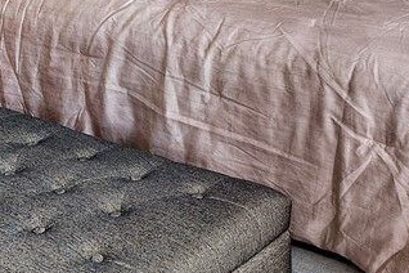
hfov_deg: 25.3
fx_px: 909
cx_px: 264
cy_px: -236
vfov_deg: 14.7
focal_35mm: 80
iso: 320
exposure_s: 1/8
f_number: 8
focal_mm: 15
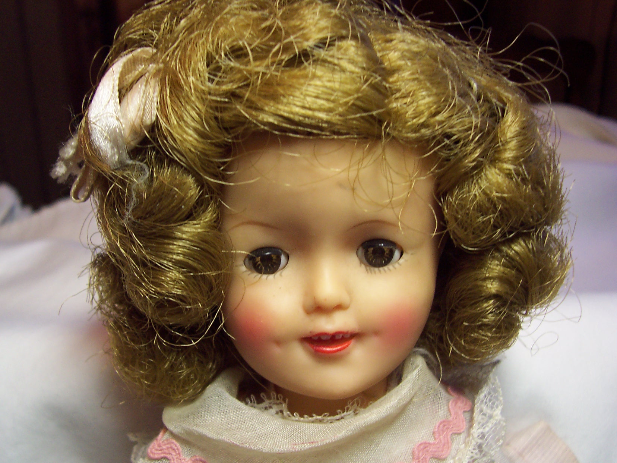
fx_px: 659
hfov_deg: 50.1
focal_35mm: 37
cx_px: 308
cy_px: 232
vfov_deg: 38.7
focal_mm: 5.6
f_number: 2.8
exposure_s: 1/30
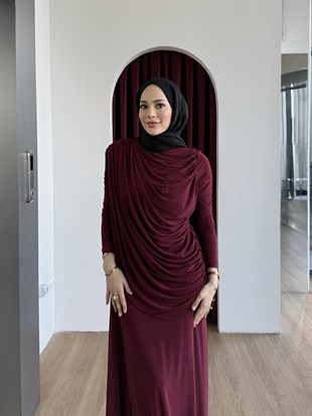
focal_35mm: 24
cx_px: 156
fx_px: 288
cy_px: 208
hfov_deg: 56.8
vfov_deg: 71.6
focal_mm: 6.76
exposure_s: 1/121
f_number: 1.78
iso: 100
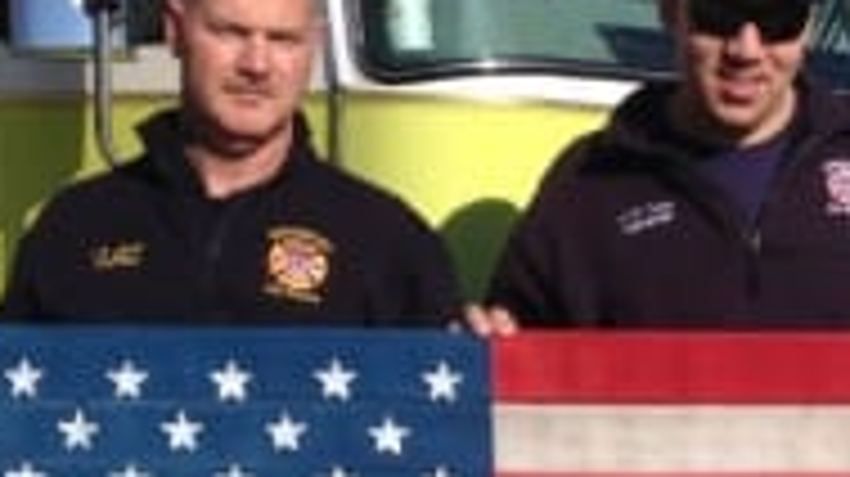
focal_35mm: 121
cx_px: 814
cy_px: 423
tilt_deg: -6.4
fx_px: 2725
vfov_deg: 10.0
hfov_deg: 17.4
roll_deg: -1.5
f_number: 2.4
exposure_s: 1/3247
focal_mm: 4.28
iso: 50
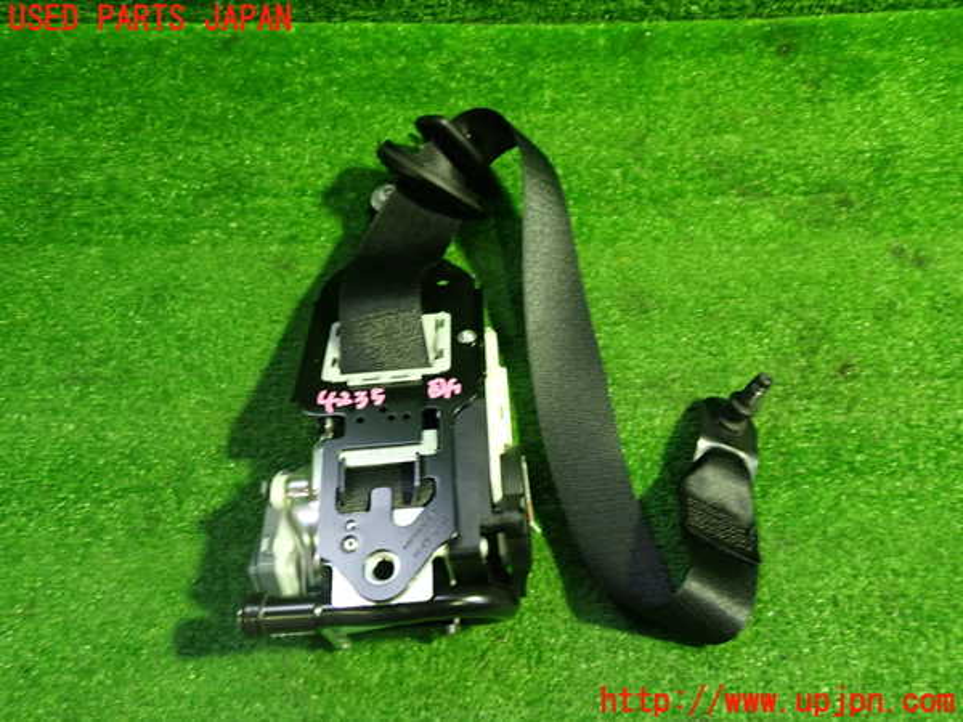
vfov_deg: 46.8
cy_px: 361
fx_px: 835
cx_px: 482
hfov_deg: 60.0
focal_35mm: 30
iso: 400
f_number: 2.3
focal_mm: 5.4
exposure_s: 1/30
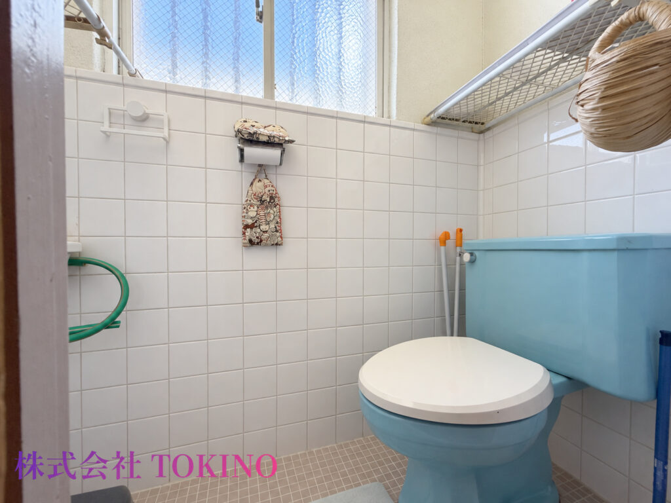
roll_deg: -0.2
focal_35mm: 14
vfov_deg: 85.7
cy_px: 252
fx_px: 271
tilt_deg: -0.4
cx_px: 336
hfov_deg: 102.1
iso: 160
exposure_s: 1/121
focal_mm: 2.22
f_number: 2.2
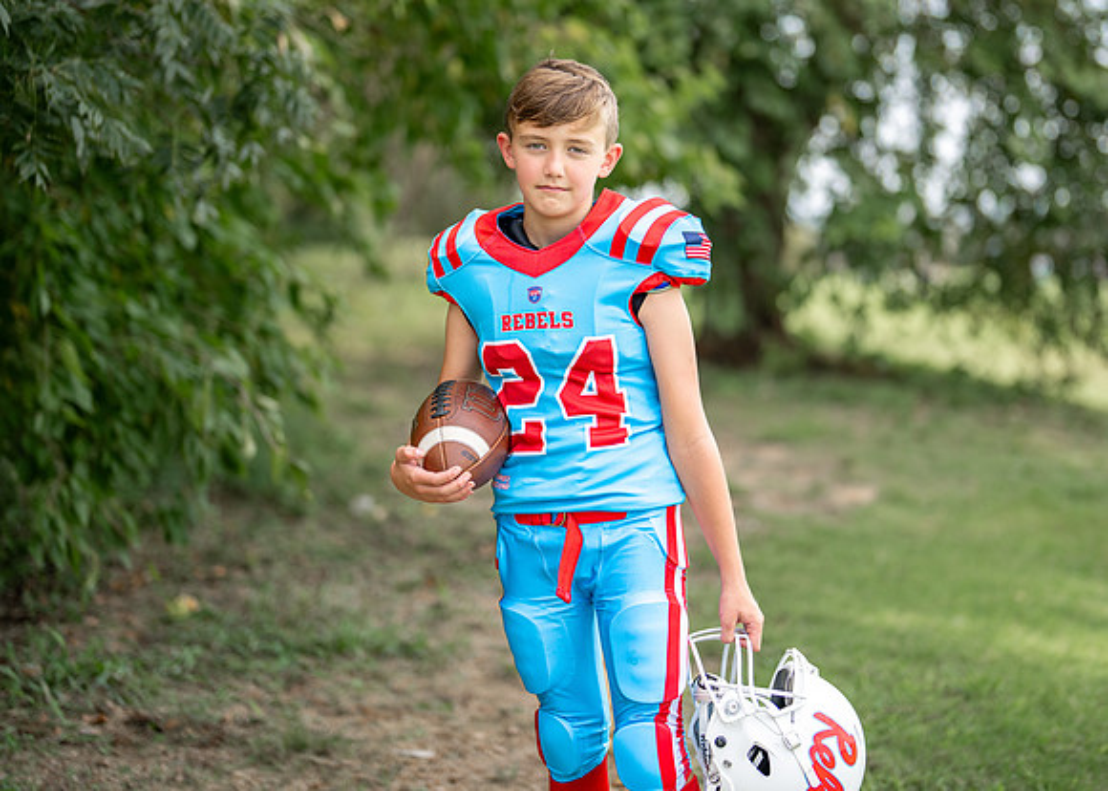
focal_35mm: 65
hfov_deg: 30.2
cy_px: 315
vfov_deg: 21.8
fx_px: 2050
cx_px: 597
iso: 100
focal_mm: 50
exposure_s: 1/2500
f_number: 1.2
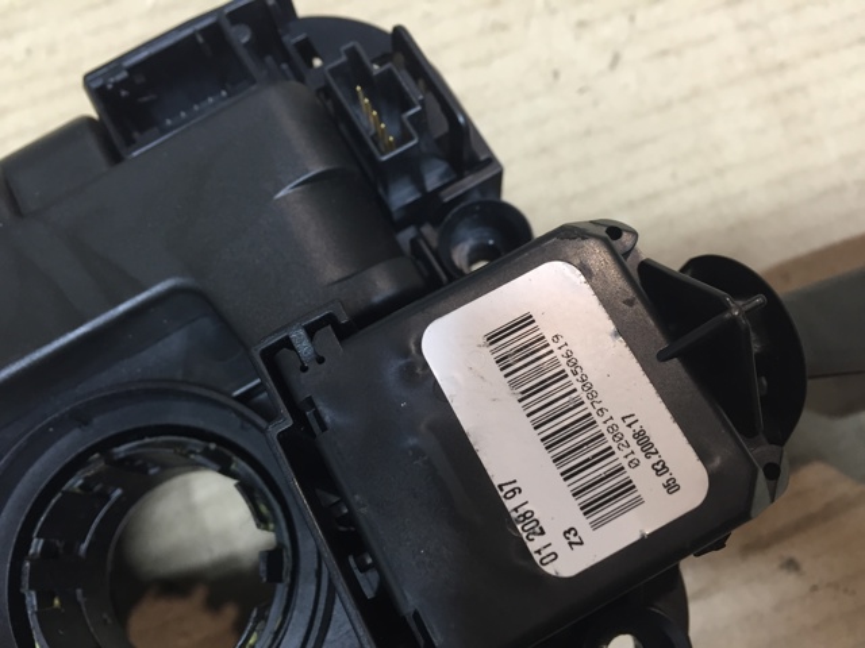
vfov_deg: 48.2
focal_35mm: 29
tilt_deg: -79.0
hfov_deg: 61.7
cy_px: 324
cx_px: 432
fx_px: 725
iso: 125
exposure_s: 1/33
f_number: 2.2
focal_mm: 4.15
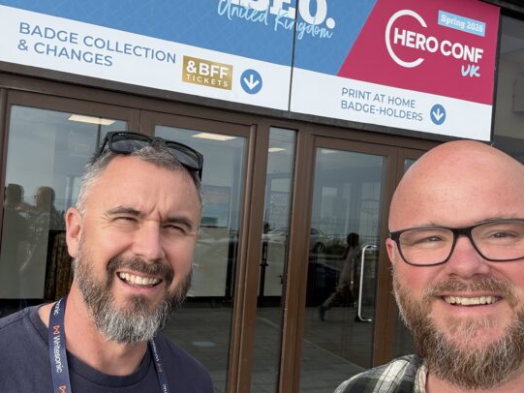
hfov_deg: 53.9
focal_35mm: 34
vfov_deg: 41.8
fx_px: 515
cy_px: 198
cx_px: 257
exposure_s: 1/466
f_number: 1.9
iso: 25
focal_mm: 2.69
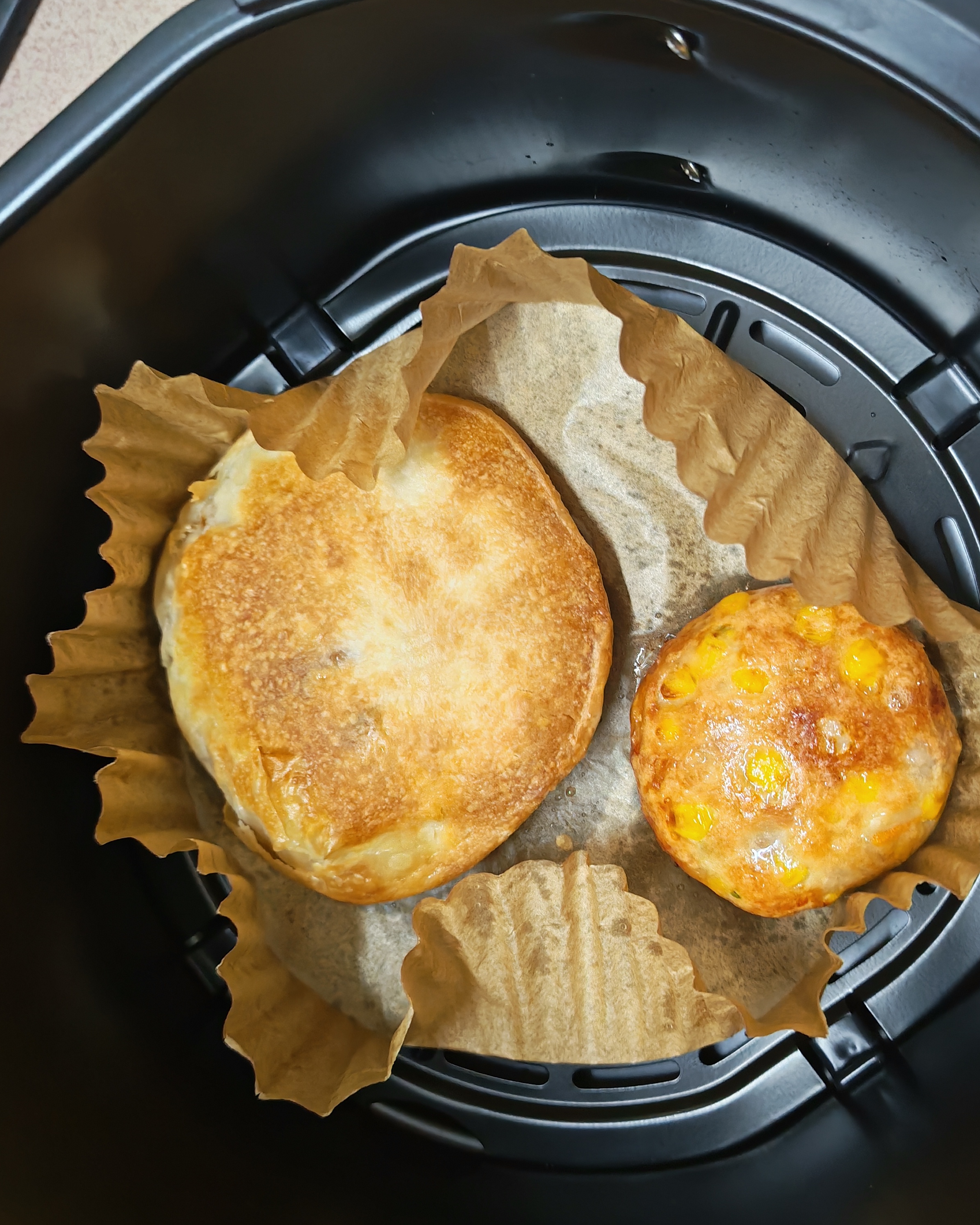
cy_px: 618
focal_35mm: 36
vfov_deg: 50.3
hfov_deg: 40.9
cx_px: 609
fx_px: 1305
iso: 2500
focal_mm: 6.12
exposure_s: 1/25
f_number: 1.9
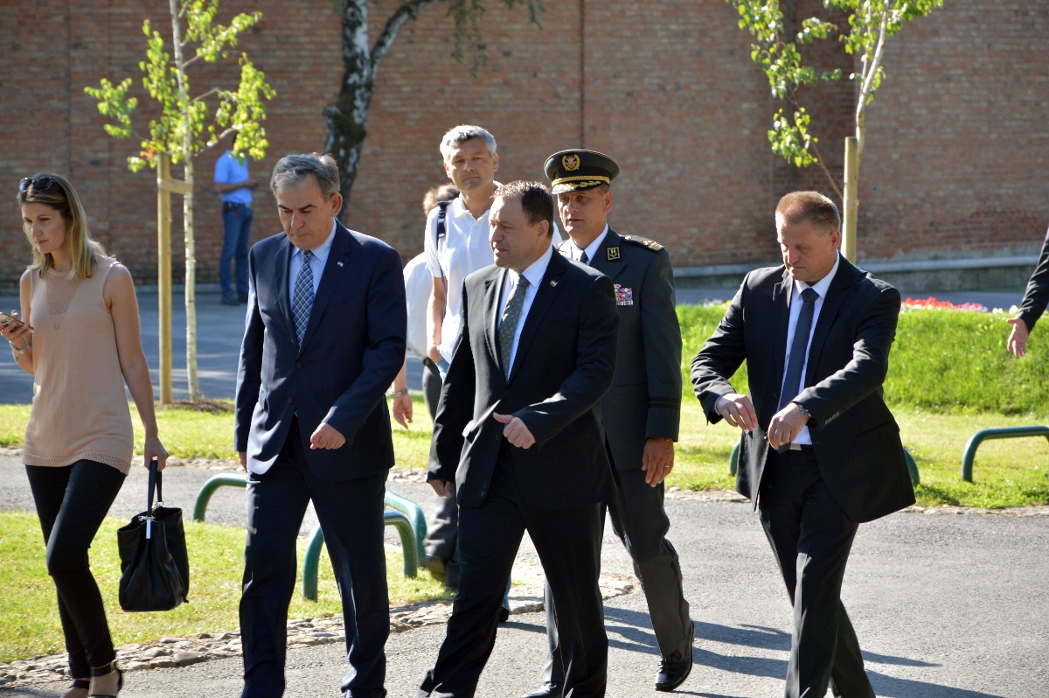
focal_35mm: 158
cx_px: 524
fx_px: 4585
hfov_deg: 13.1
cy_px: 349
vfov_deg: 8.7
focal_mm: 105
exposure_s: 1/125
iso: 125
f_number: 5.6
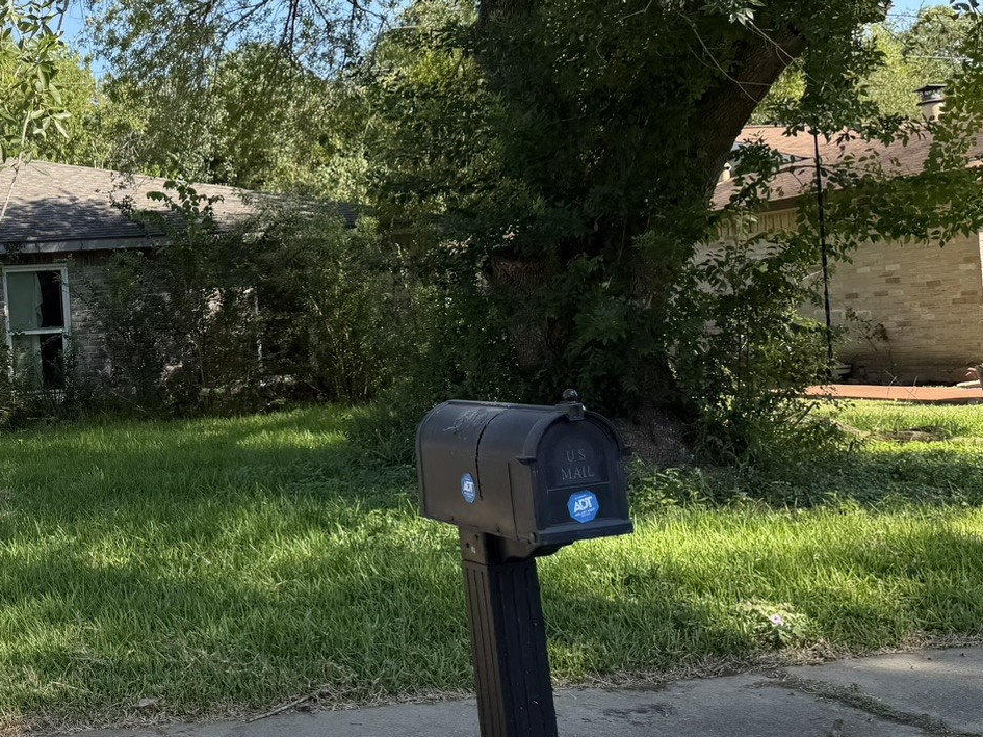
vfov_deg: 28.0
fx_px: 1477
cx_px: 36
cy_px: 350
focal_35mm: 52
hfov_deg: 34.1
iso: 80
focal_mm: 6.76
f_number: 1.78
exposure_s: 1/1653
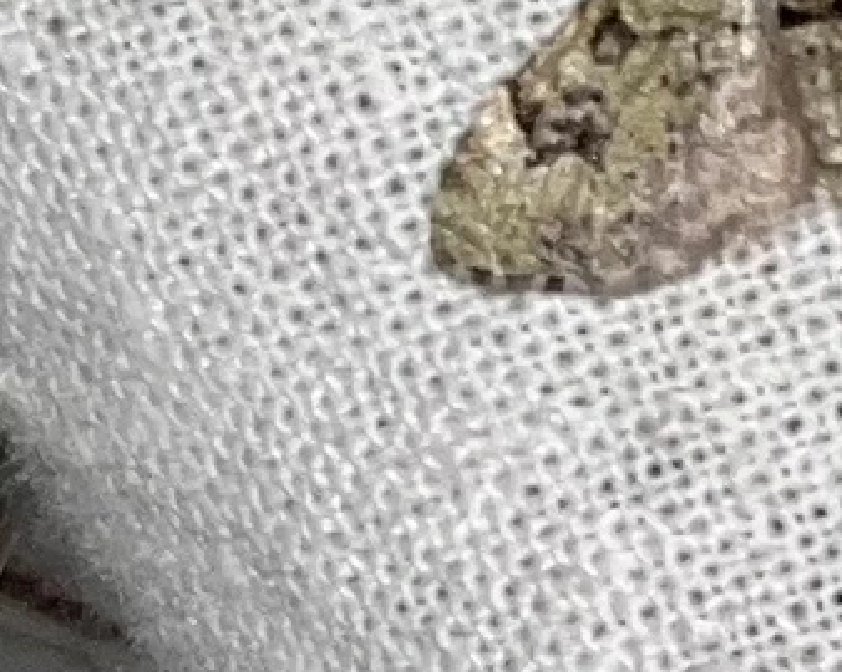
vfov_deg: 30.4
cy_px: 106
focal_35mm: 48
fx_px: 1195
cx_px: 792
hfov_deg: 35.9
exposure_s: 1/2410
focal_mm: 5.1
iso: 32
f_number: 1.6
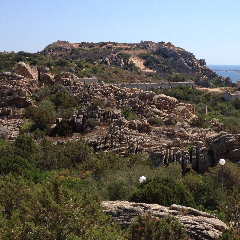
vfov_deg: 28.5
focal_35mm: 60
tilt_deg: -5.8
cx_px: 161
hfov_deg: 28.4
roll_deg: -0.3
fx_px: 471
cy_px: 86
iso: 50
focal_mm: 4.28
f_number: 2.4
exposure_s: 1/1623
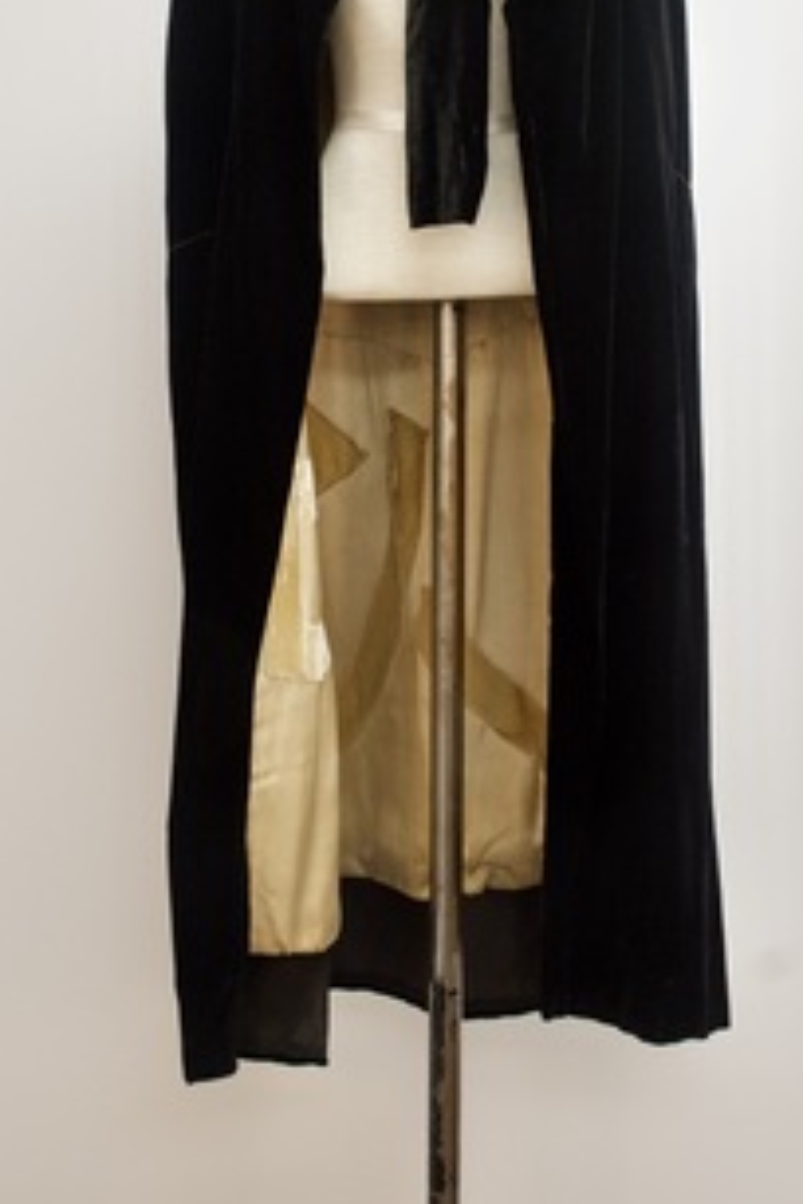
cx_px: 413
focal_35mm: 53
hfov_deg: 25.5
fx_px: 1773
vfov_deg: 36.9
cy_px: 358
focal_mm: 24
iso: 1600
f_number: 7.1
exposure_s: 1/80
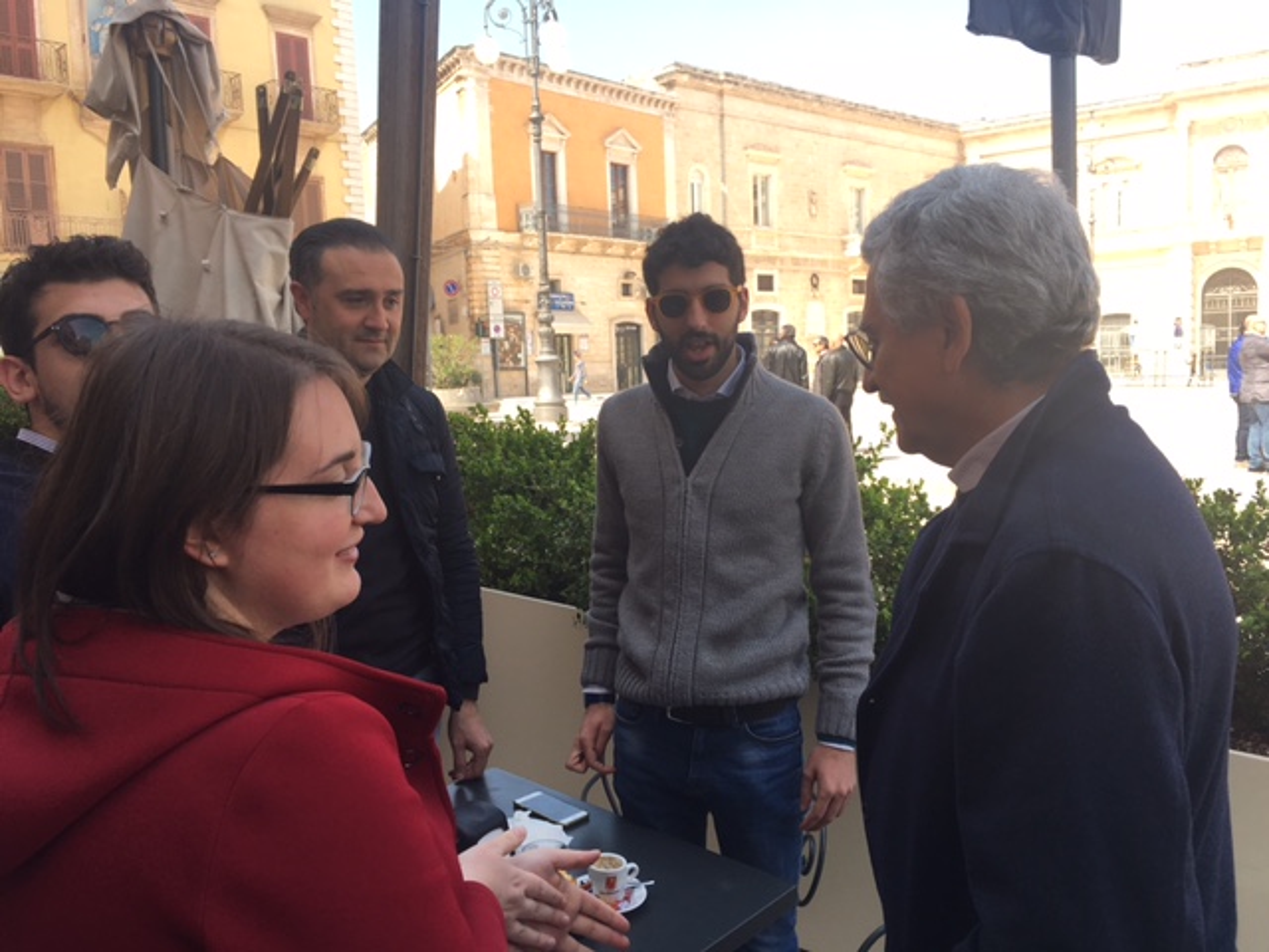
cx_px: 634
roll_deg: +3.2
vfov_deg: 48.2
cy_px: 476
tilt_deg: -7.2
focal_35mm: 29
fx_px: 1063
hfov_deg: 61.7
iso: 25
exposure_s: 1/356
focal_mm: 4.15
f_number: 2.2
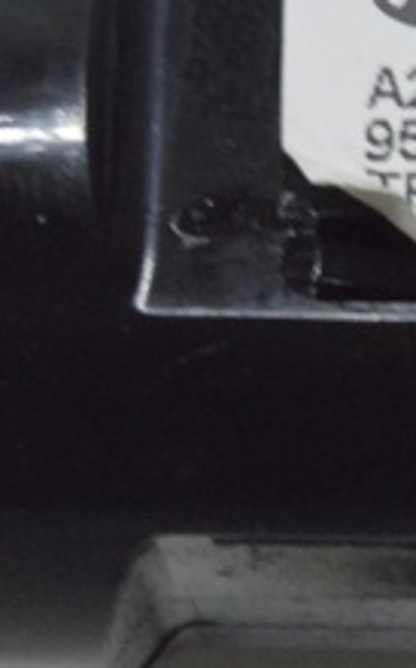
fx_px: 4446
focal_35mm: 244
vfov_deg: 8.6
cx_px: 717
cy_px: 105
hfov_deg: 5.3
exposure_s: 1/20
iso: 6400
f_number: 20
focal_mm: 55
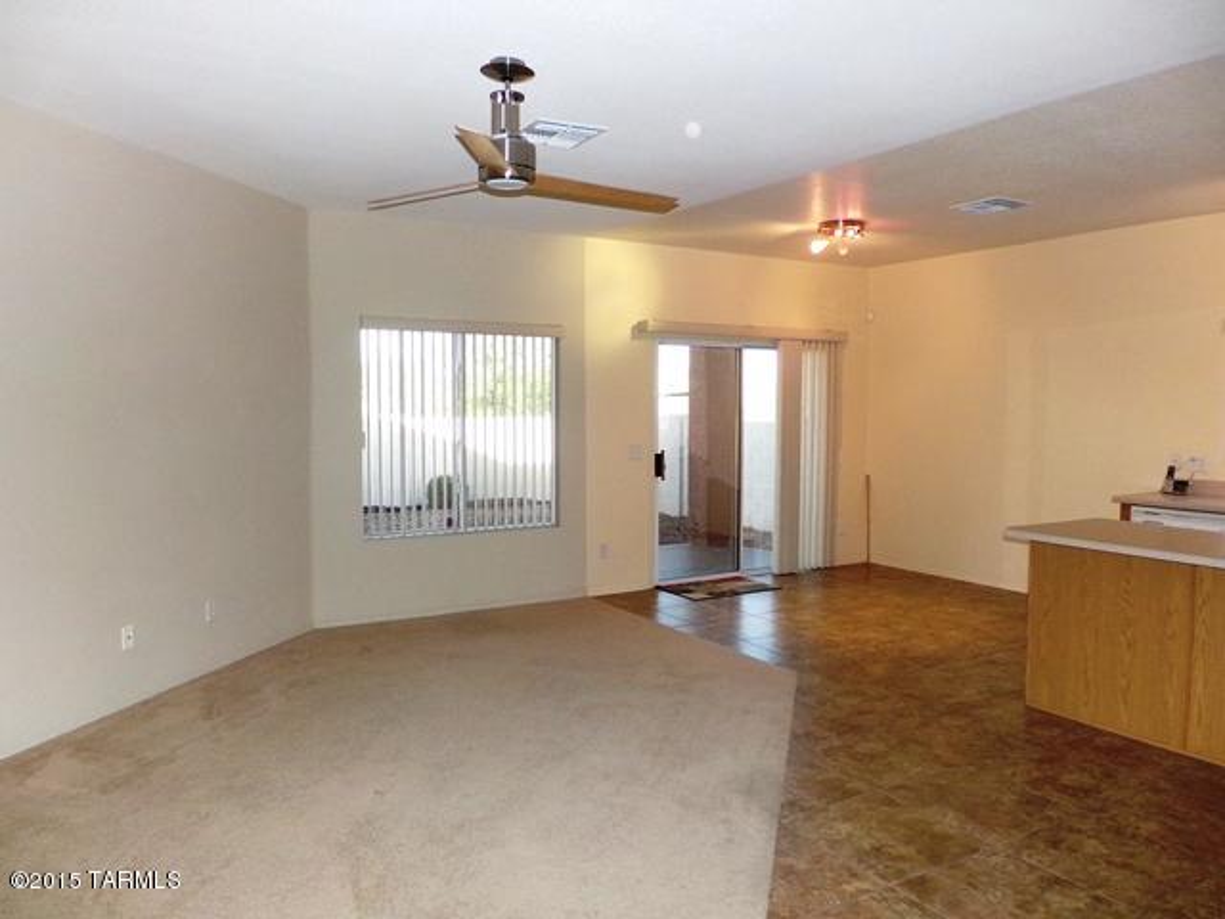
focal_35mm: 26
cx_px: 612
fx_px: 920
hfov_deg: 67.3
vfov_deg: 53.1
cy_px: 460
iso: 320
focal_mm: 4.7
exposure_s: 1/60
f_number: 3.2
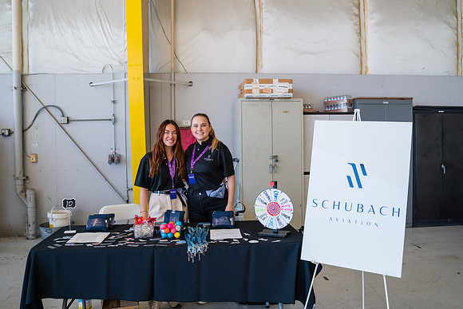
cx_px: 231
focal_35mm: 30
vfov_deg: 44.1
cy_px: 145
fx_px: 381
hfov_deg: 62.5
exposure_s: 1/200
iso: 100
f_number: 3.5
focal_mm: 28
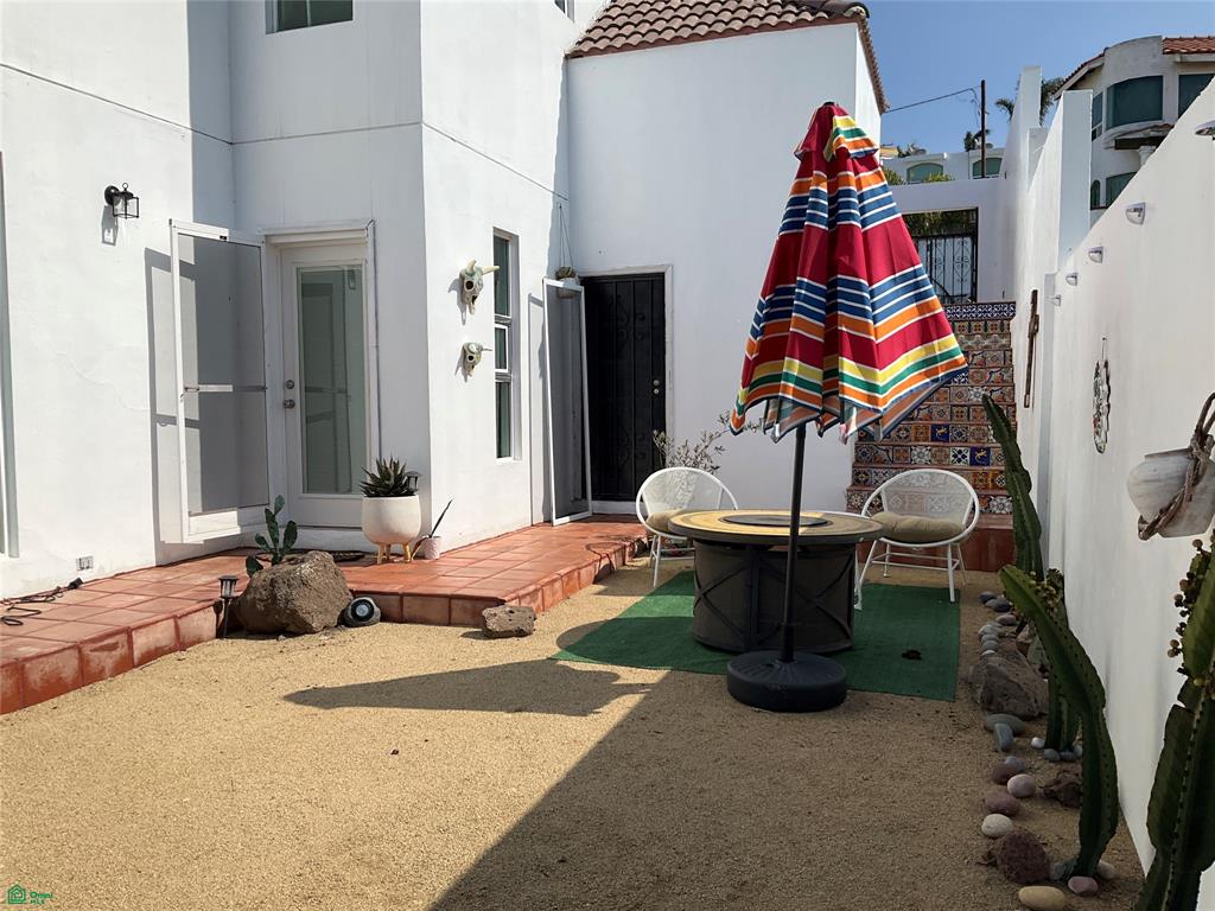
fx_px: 1018
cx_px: 608
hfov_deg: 61.7
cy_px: 456
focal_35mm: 29
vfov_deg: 48.2
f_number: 1.8
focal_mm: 3
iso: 25
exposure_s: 1/4065
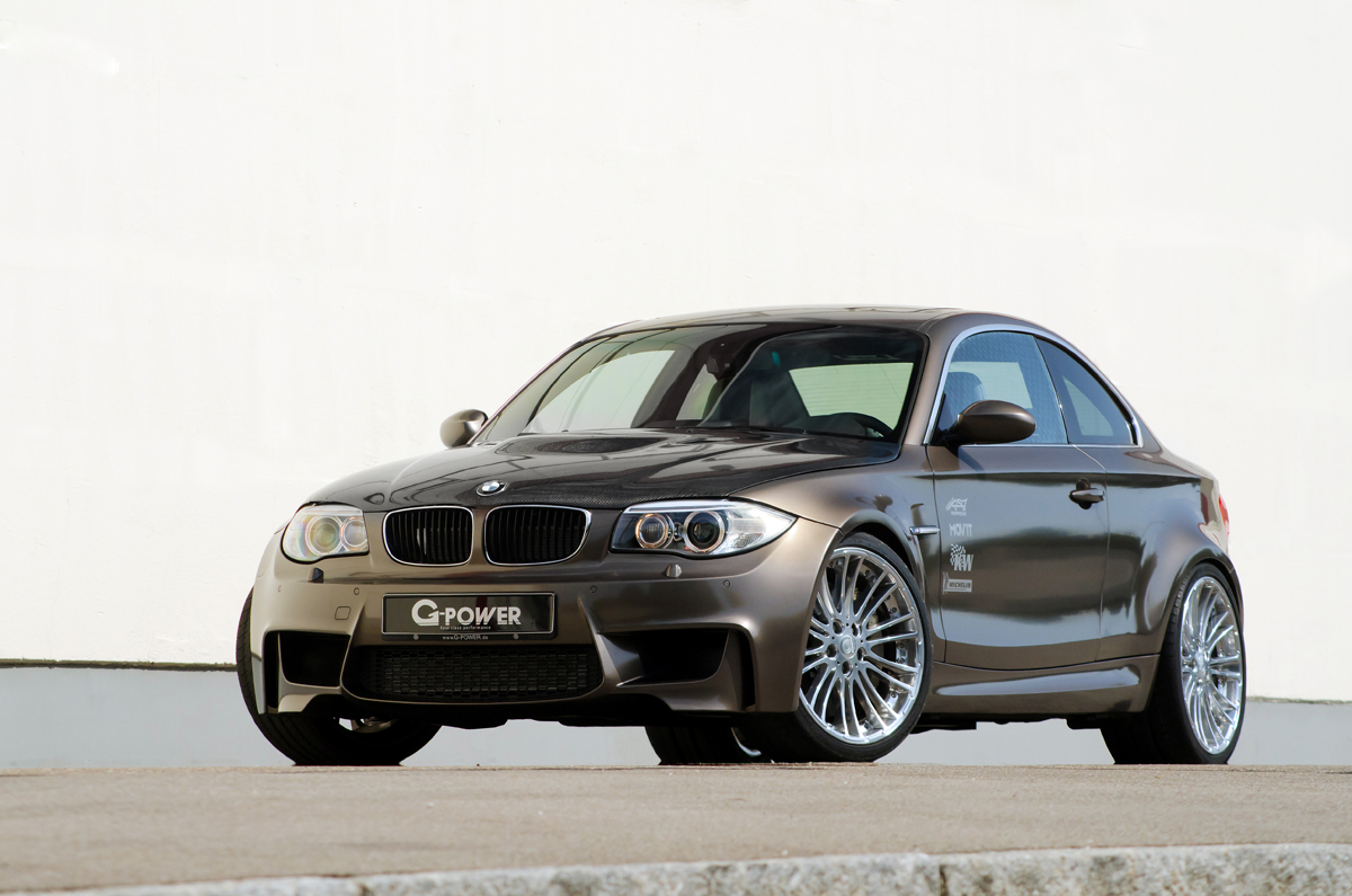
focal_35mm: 195
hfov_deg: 10.6
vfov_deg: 7.0
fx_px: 7309
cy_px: 448
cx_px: 676
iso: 800
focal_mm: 130
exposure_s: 1/800
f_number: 8
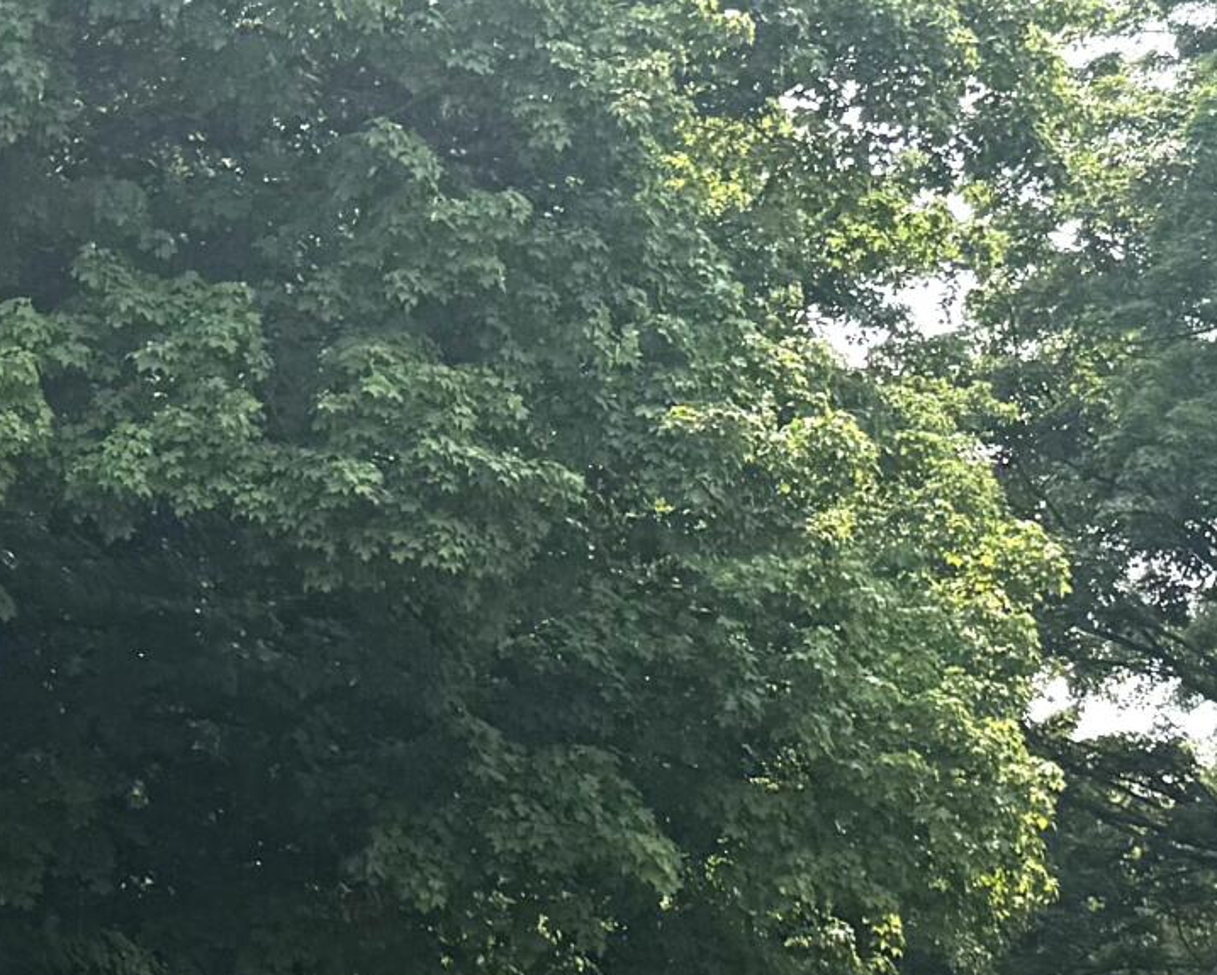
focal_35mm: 98
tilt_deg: +3.2
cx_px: -1007
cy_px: 764
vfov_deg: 15.6
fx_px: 3531
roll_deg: +0.7
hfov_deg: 16.3
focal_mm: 6.76
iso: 80
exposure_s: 1/4049
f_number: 1.78
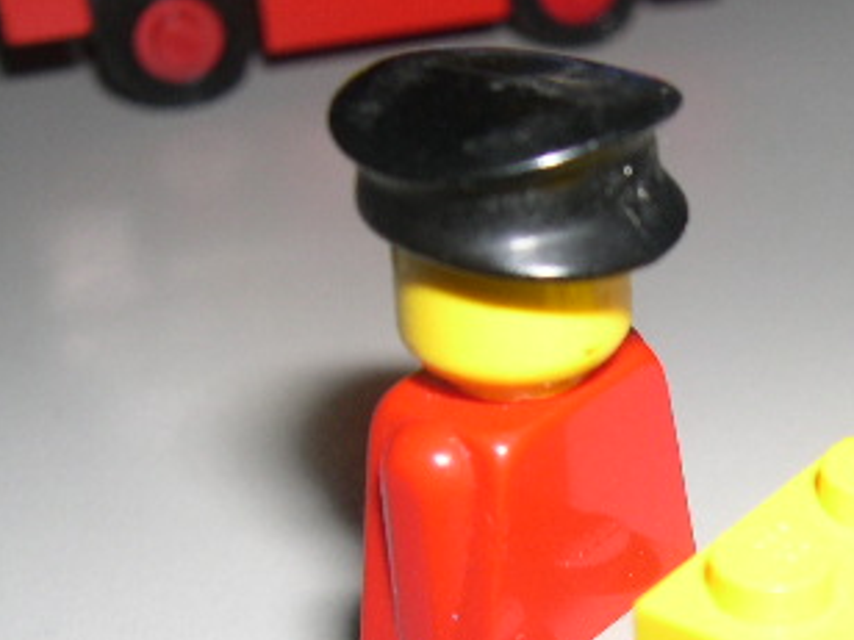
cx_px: 732
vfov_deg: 18.3
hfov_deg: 24.2
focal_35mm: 79
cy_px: 593
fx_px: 1949
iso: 100
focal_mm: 8
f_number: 7.6
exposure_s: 1/60
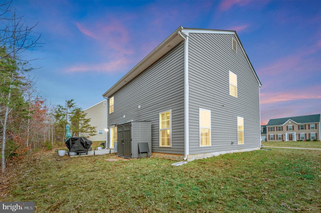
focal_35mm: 14
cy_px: 106
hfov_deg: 104.3
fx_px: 125
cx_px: 160
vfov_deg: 81.1
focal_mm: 14
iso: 100
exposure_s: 1/250
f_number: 5.6
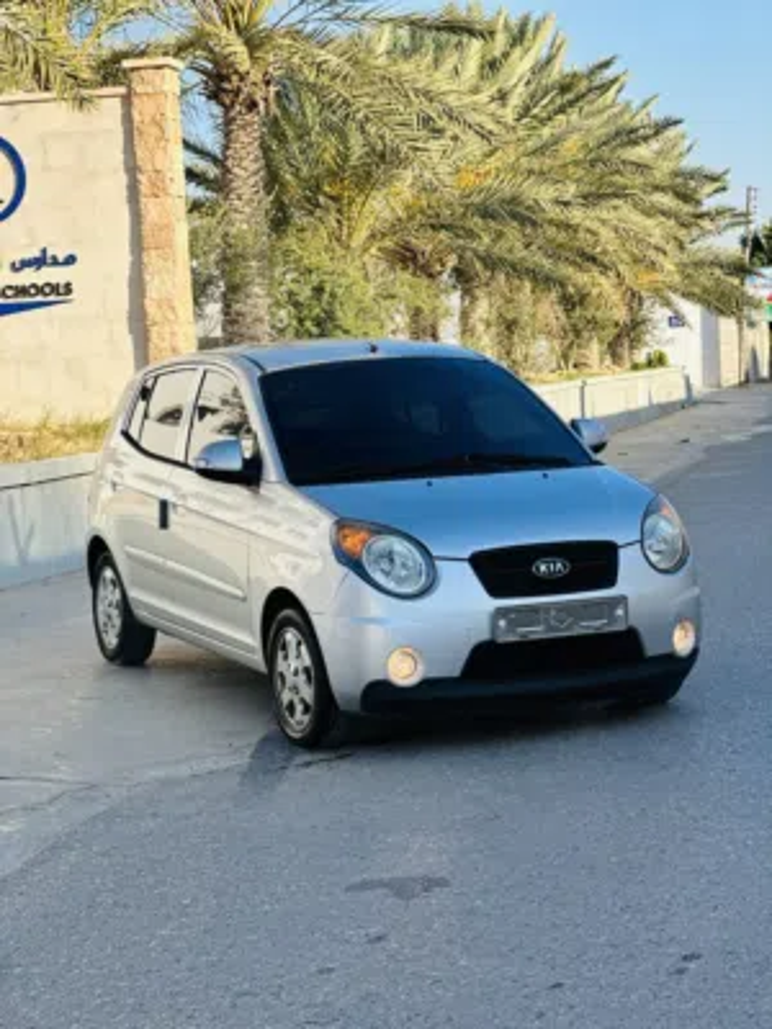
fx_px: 2290
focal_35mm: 77
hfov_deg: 19.1
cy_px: 514
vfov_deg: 25.3
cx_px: 386
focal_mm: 9
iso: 25
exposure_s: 1/278
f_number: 2.8
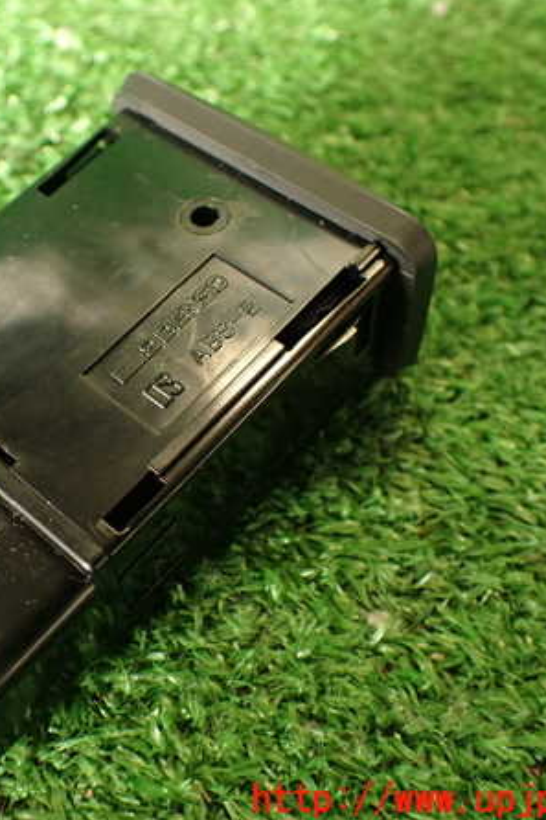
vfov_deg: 46.4
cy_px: 410
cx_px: 116
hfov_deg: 31.1
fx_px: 956
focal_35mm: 42
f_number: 2.3
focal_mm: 5.4
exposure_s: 1/30
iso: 200
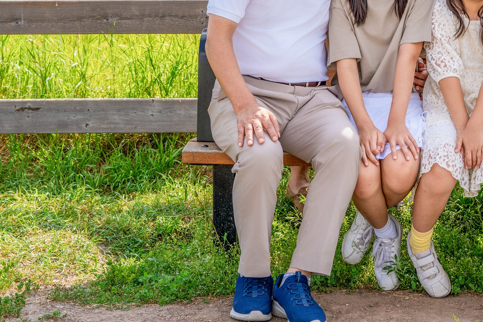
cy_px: -84
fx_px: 1235
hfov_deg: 21.4
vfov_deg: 14.3
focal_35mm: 92
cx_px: 476
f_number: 4
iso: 100
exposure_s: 1/320
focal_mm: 32
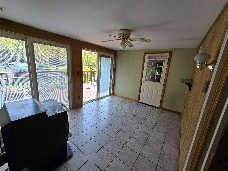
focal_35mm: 13
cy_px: 86
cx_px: 114
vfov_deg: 89.9
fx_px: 86
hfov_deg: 106.2
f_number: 2.2
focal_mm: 2.2
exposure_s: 1/120
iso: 64
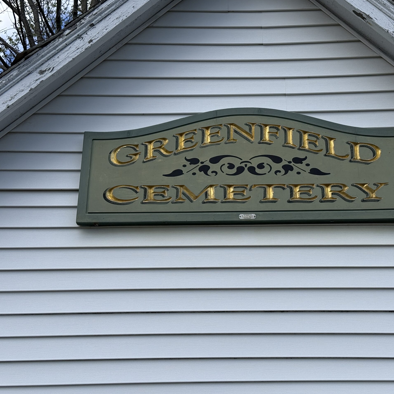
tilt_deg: +26.3
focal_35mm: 57
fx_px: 734
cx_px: 254
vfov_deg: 30.0
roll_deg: +0.9
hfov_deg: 29.9
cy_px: 197
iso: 80
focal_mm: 6.76
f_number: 1.78
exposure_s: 1/5587
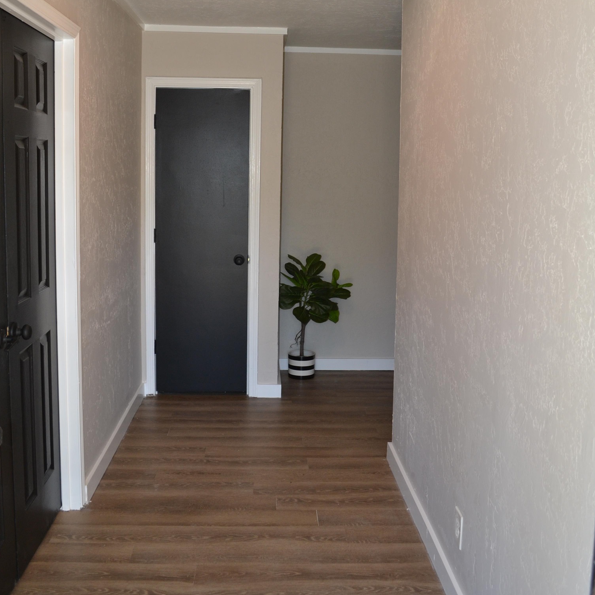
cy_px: 213
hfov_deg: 47.2
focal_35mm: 35
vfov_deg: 46.7
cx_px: 297
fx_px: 681
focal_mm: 18
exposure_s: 1/125
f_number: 4
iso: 280
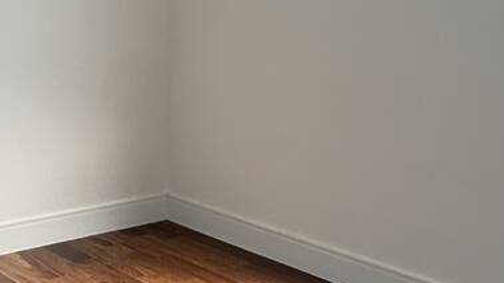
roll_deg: -0.5
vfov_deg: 19.9
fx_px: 775
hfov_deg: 32.8
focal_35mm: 58
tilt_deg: +1.1
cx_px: -11
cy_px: -16
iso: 64
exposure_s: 1/99
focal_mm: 2.22
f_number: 2.2
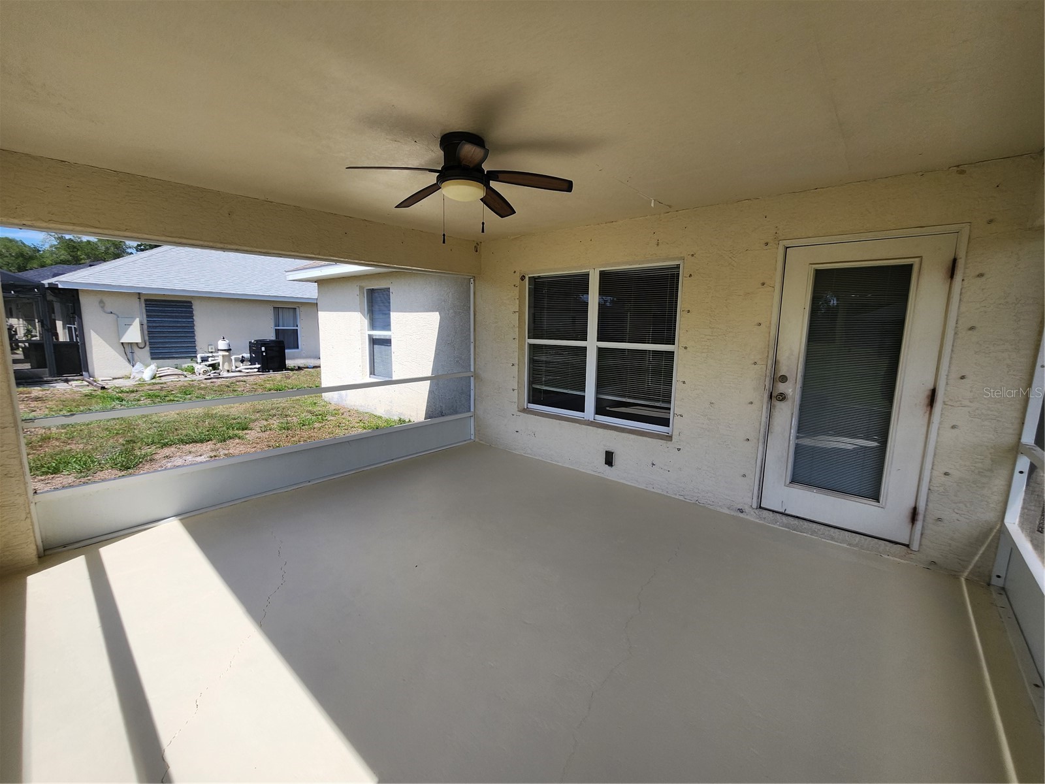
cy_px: 392
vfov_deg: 89.9
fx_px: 392
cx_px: 522
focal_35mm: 13
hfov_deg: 106.2
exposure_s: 1/1151
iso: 50
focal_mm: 2.2
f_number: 2.2
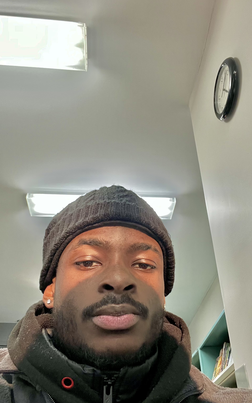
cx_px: 150
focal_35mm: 32
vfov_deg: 59.7
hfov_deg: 39.3
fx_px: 352
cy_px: 201
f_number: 2.2
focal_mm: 2.71
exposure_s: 1/40
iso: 250
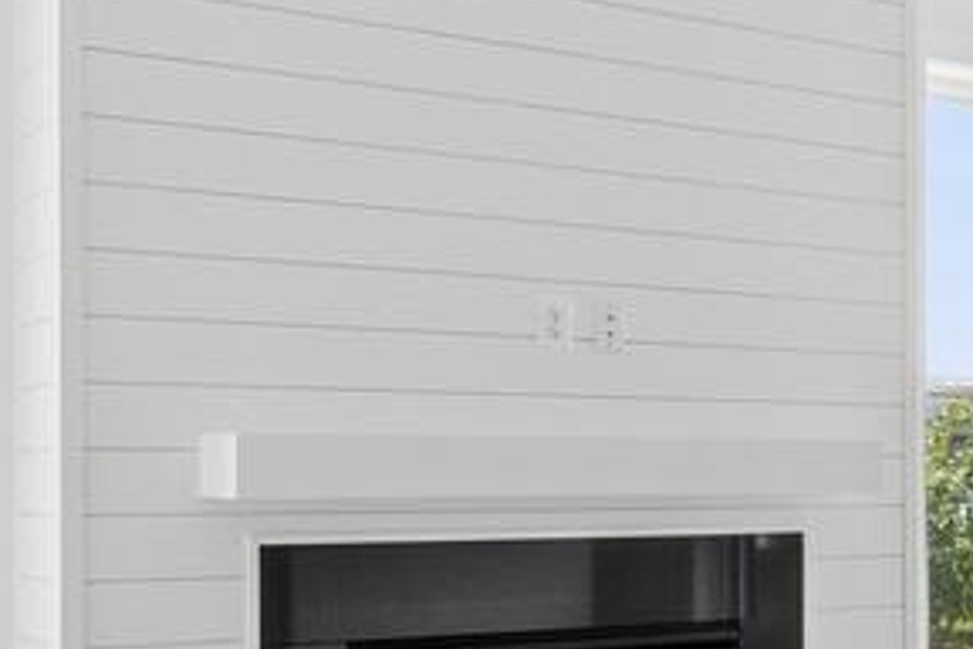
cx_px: 1068
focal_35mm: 70
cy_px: 544
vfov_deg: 19.2
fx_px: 1892
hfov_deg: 26.6
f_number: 7.1
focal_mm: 14
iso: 500
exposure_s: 1/320
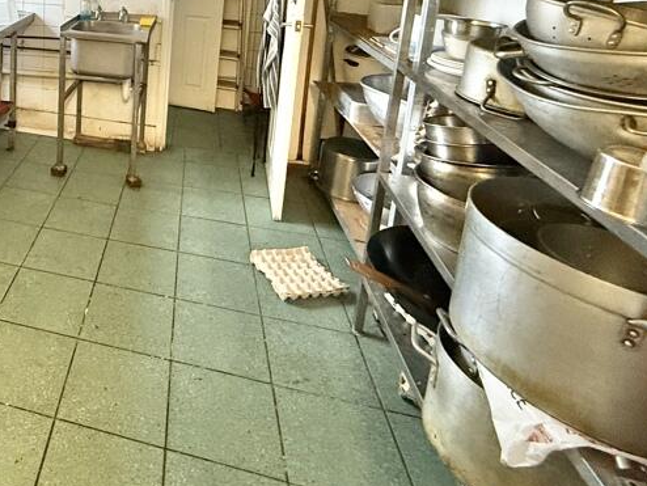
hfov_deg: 53.4
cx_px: 56
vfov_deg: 42.8
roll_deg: -0.9
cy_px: 21
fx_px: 542
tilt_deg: -10.2
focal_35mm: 29
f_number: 2.2
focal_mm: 2.22
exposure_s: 1/50
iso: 400
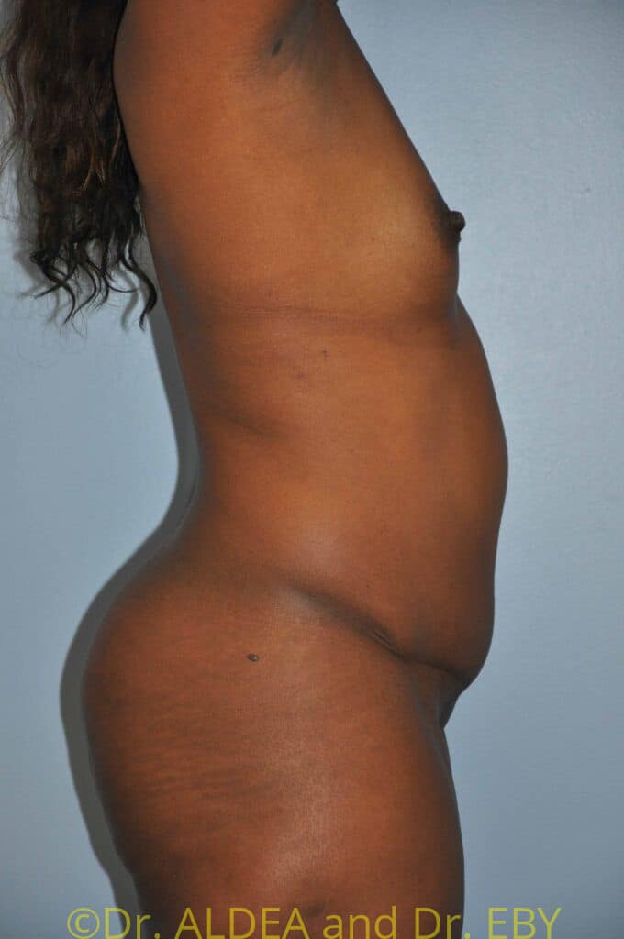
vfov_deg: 14.9
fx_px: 3597
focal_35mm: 138
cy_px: 470
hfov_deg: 9.9
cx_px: 312
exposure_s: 1/60
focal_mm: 92
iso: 800
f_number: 5.6
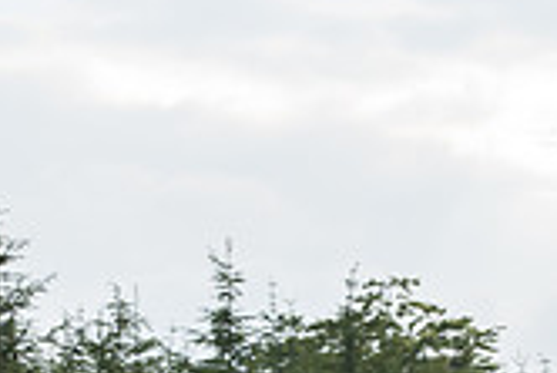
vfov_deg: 3.8
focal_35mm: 364
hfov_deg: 5.7
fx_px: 5637
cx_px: 461
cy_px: 652
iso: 200
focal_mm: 67
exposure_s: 1/400
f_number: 6.3
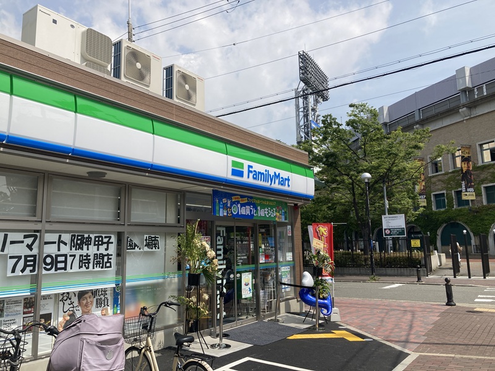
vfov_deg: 49.7
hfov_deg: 63.4
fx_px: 400
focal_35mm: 28
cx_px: 248
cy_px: 186
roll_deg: +0.0
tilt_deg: +8.9
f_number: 1.8
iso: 20
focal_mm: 3.99
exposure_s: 1/2703
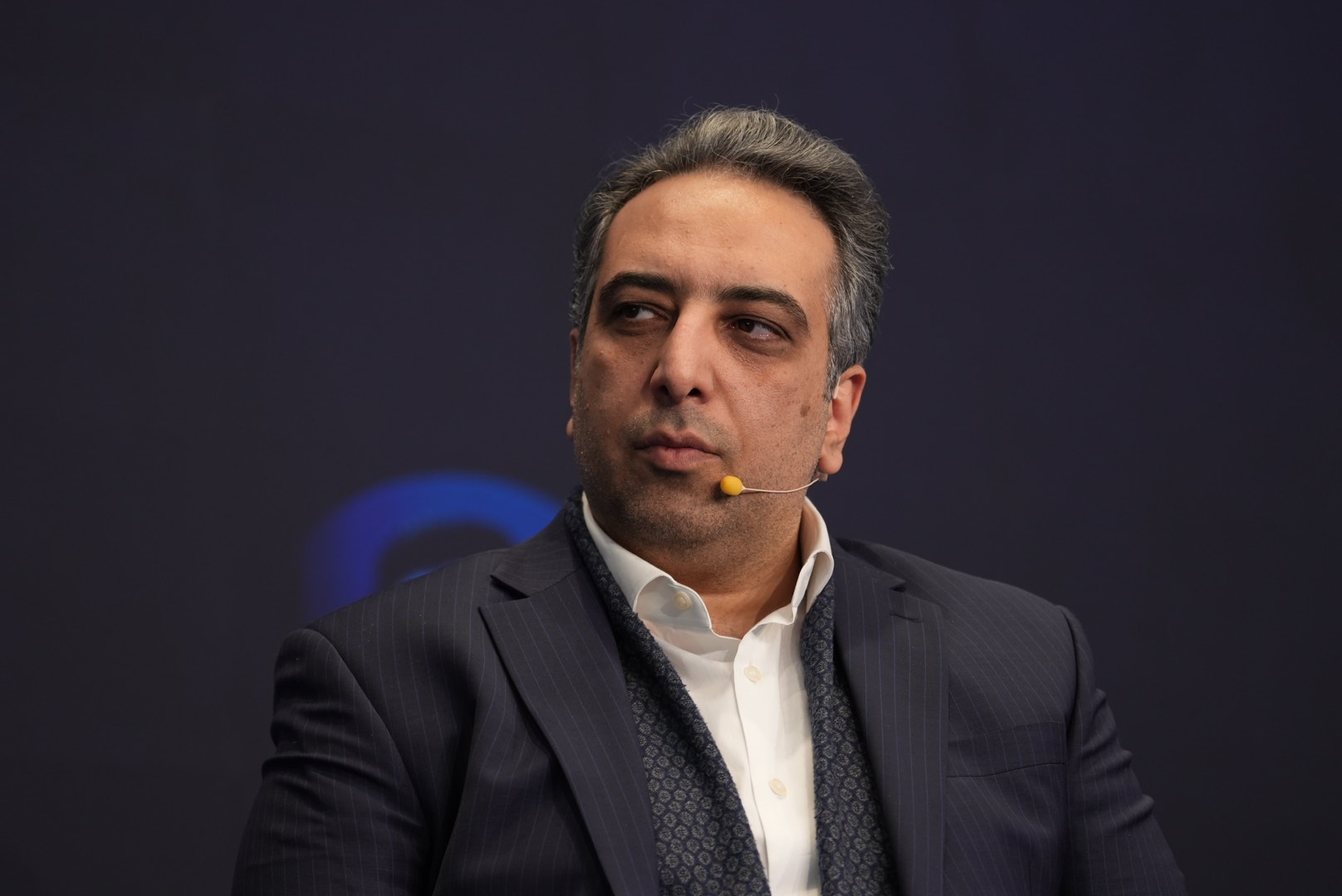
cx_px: 671
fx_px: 11191
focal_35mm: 300
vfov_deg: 4.6
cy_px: 448
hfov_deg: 6.9
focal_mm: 200
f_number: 2.8
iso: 500
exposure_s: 1/200
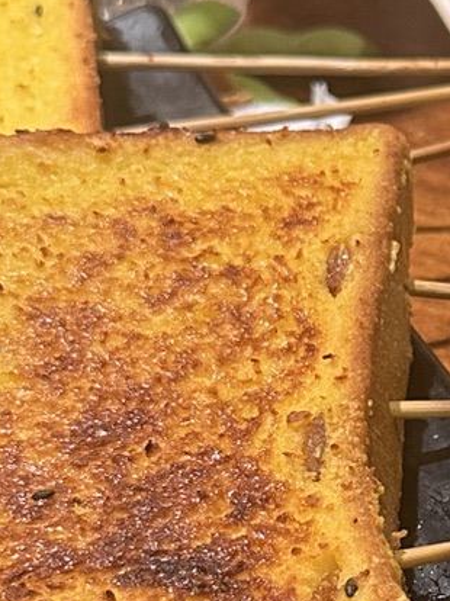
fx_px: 2013
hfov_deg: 12.2
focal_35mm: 116
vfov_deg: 16.9
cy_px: 446
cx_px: 658
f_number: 1.78
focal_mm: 6.86
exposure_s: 1/59
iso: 320
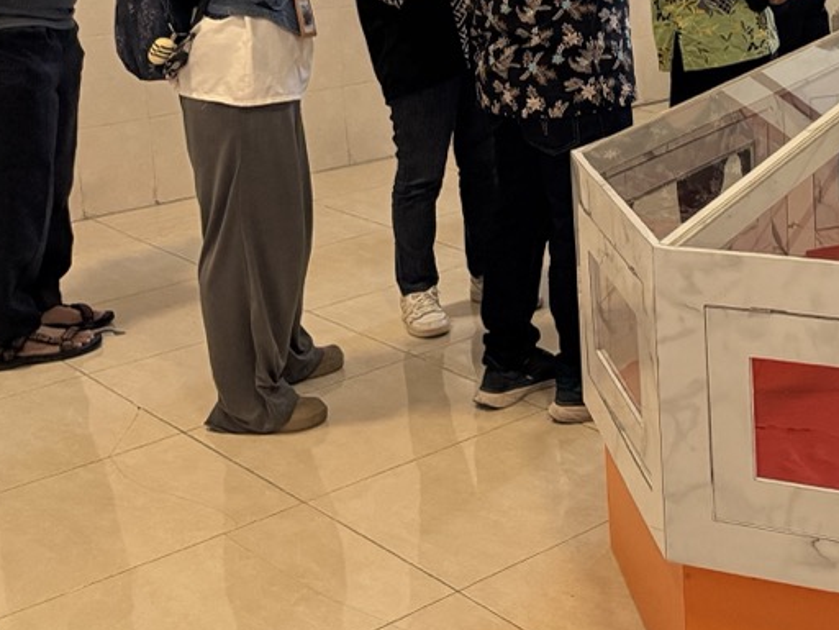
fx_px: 1454
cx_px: 1001
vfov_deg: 23.3
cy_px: -18
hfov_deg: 28.2
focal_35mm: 60
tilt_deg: -6.5
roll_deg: +1.0
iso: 500
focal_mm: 6.76
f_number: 1.78
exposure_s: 1/50
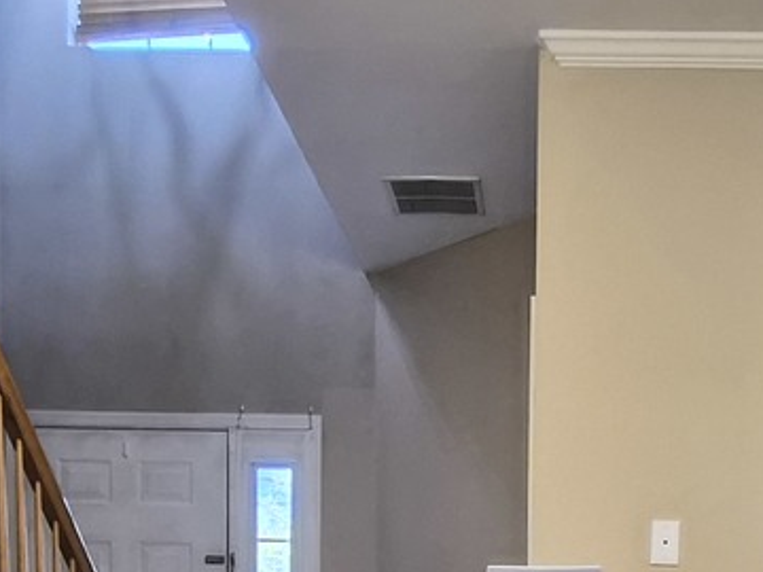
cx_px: 555
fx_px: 1146
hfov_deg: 36.1
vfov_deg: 24.6
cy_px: 733
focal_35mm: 52
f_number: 2.2
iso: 320
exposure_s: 1/60
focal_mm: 1.7
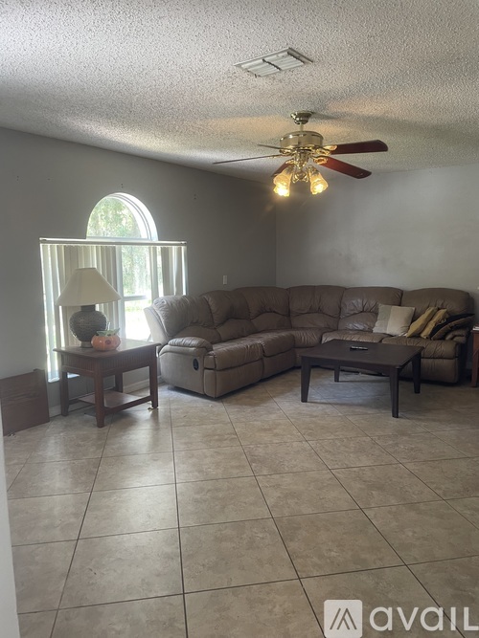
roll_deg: +0.1
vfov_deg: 67.3
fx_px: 480
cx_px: 240
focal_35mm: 26
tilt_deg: -8.4
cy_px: 319
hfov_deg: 53.0
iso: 125
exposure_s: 1/60
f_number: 1.6
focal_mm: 4.2
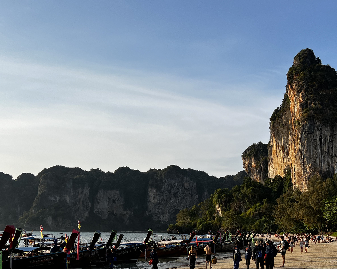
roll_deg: -0.4
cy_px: 185
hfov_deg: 42.1
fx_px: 429
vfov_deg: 34.5
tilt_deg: +7.0
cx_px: 234
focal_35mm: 43
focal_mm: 5.7
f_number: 1.5
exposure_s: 1/2353
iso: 50
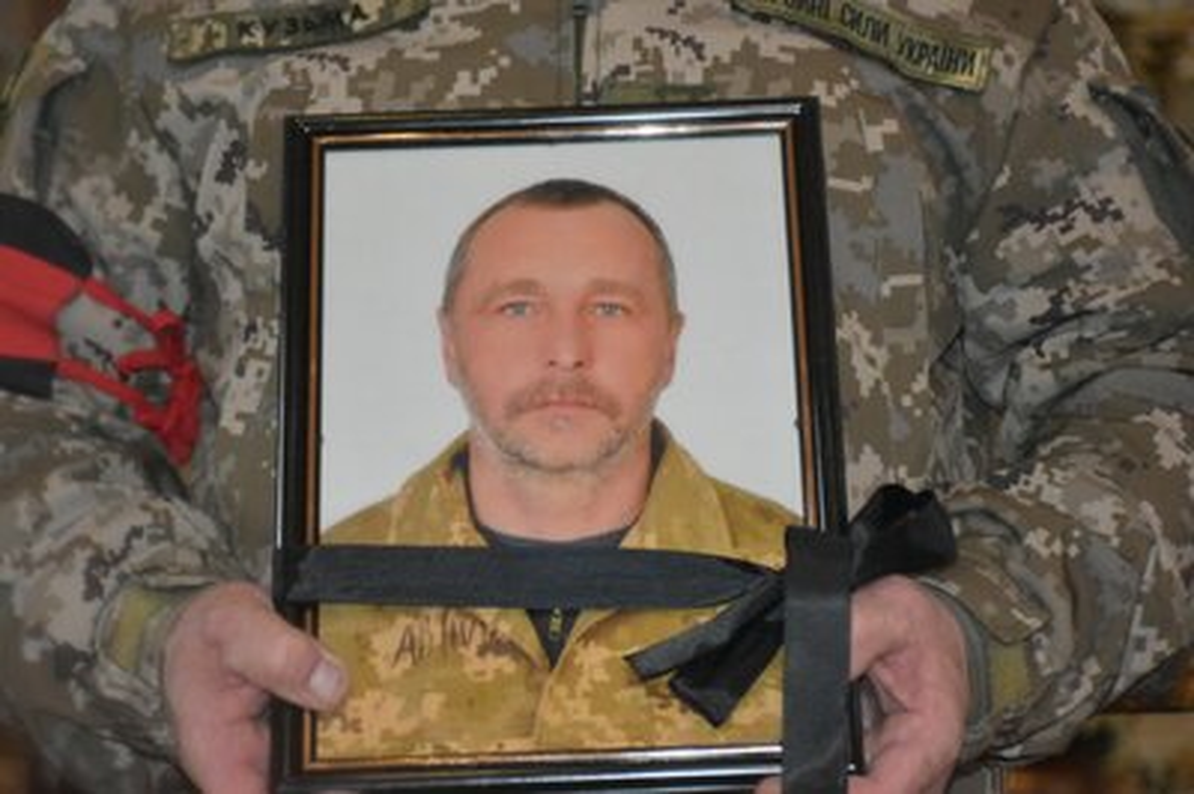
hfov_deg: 20.6
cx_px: 597
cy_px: 397
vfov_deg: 13.8
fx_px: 3281
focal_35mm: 99
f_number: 5
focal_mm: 66
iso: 6400
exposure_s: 1/60
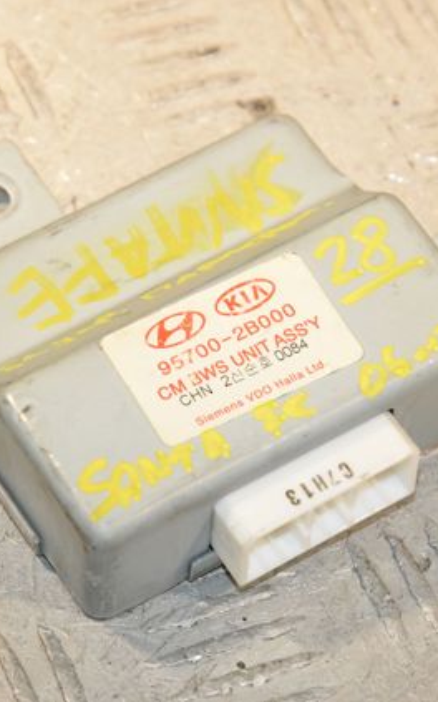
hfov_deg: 5.4
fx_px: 4641
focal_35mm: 243
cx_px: 204
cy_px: 350
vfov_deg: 8.6
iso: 1600
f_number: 9
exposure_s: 1/200
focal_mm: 105
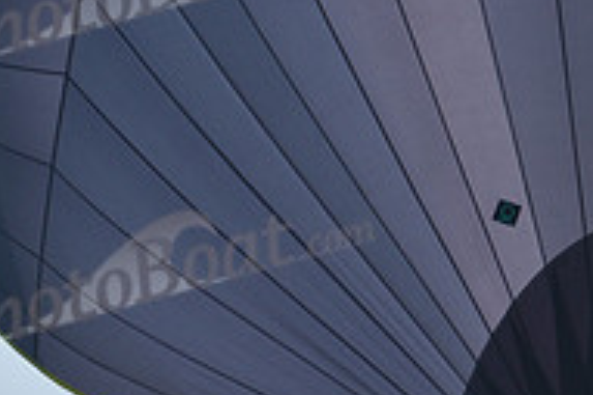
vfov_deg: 3.2
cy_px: 393
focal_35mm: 426
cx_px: 537
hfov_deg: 4.8
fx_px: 7011
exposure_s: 1/1250
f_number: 5
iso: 250
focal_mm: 140
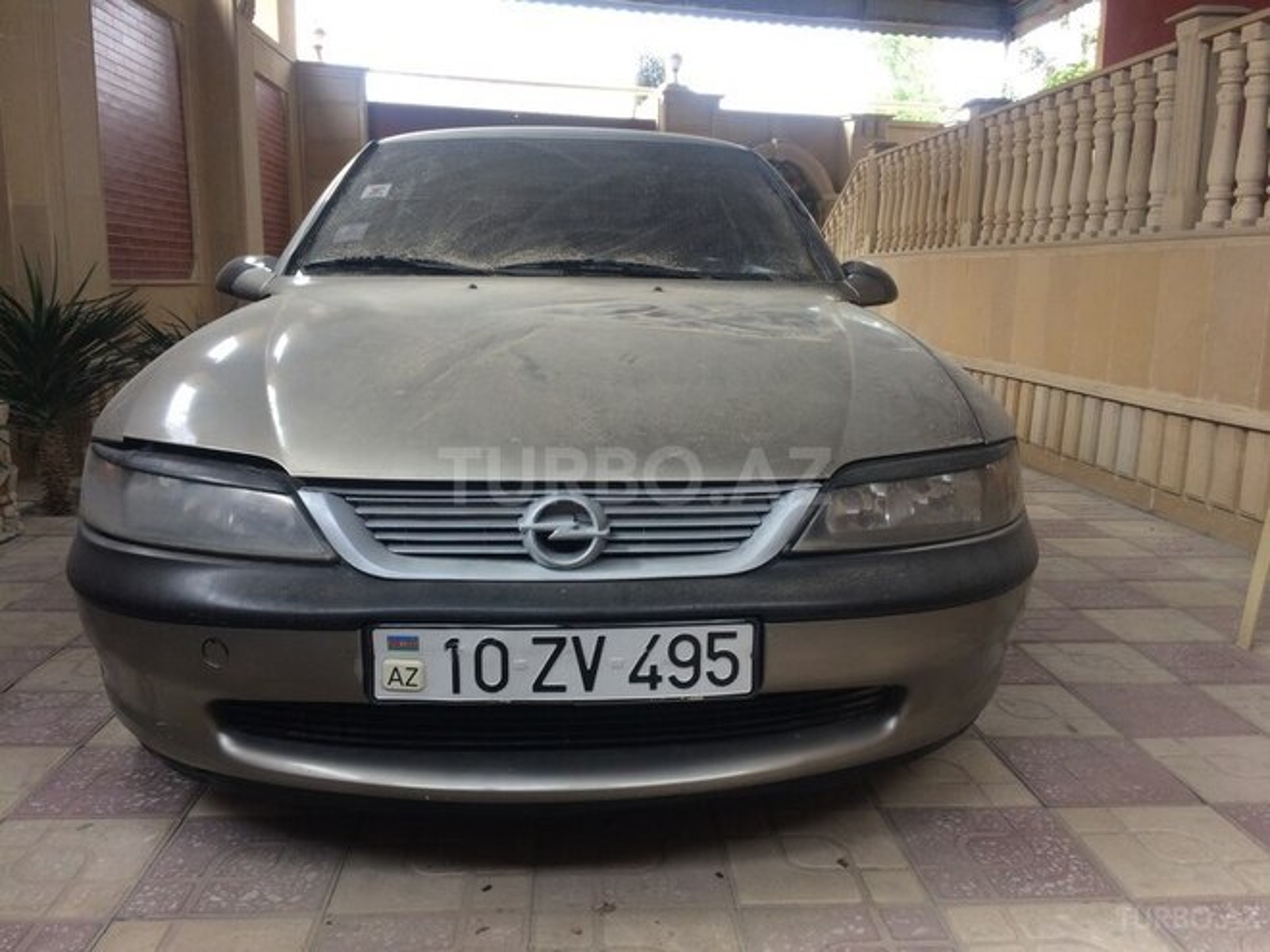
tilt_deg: -10.7
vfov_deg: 48.2
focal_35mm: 29
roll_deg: -0.5
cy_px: 476
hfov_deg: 61.7
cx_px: 635
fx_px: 1064
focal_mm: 4.15
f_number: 2.2
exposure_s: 1/100
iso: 40
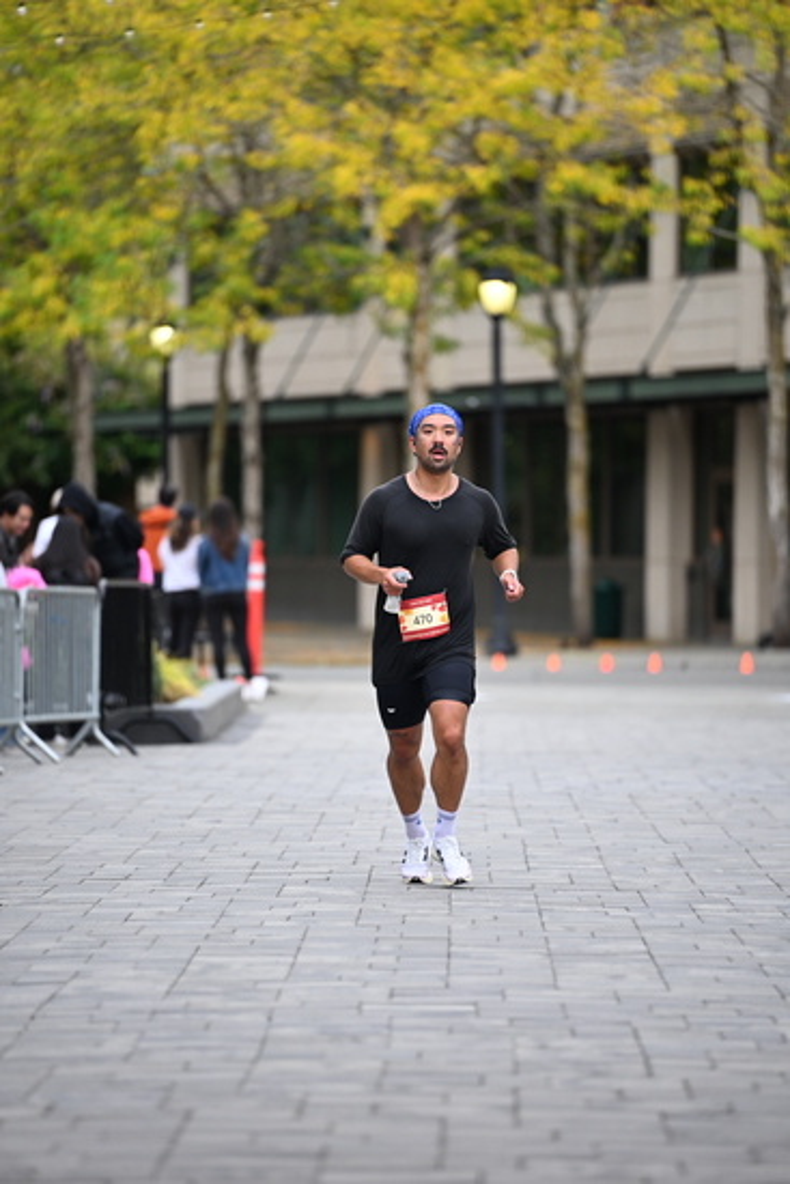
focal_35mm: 200
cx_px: 395
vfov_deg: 10.3
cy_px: 592
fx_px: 6579
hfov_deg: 6.9
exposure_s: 1/1600
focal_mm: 200
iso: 640
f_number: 2.8
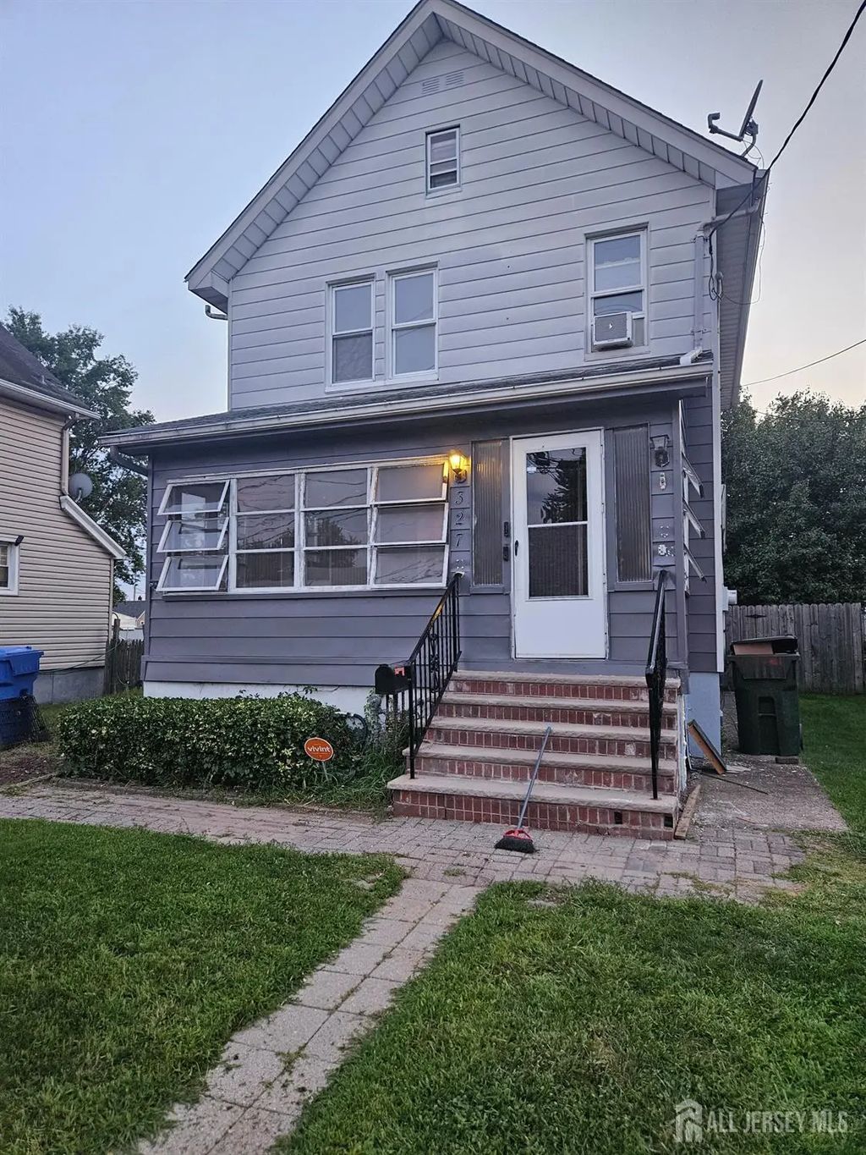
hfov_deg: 58.9
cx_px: 433
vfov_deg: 73.9
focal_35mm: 23
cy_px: 578
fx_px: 767
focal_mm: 5.4
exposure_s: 1/120
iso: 640
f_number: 1.8
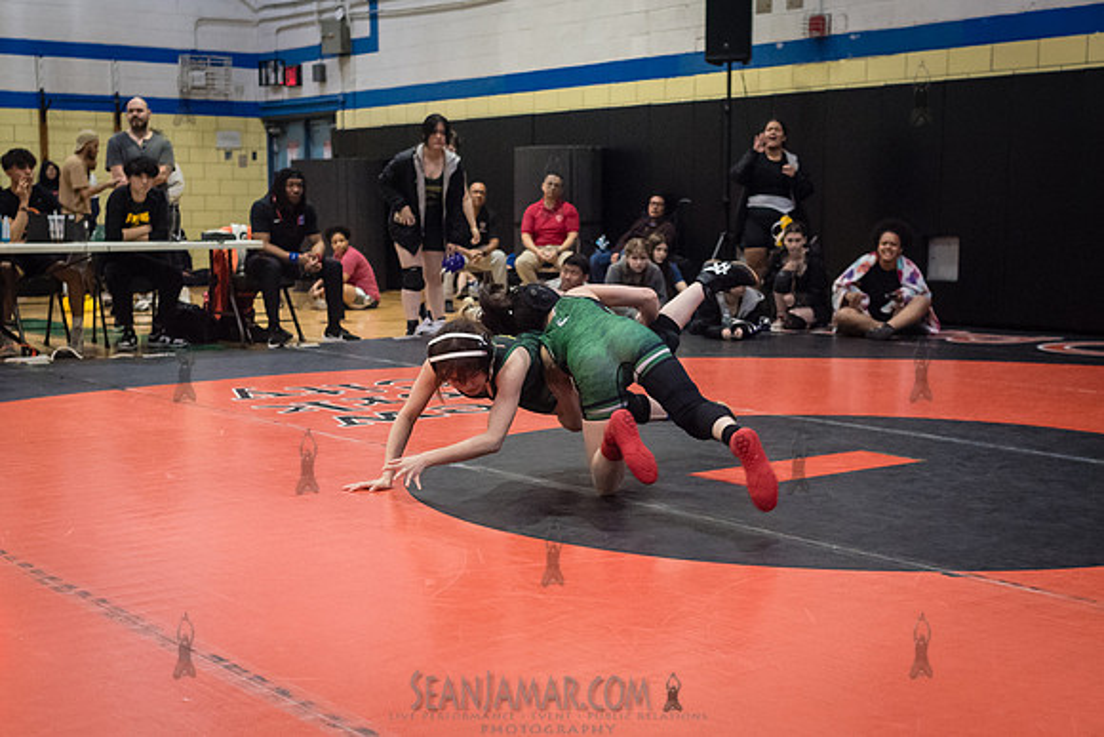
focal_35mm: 52
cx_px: 543
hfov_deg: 38.4
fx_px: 1586
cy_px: 445
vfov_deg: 26.1
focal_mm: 35
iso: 5000
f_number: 3.2
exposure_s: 1/400
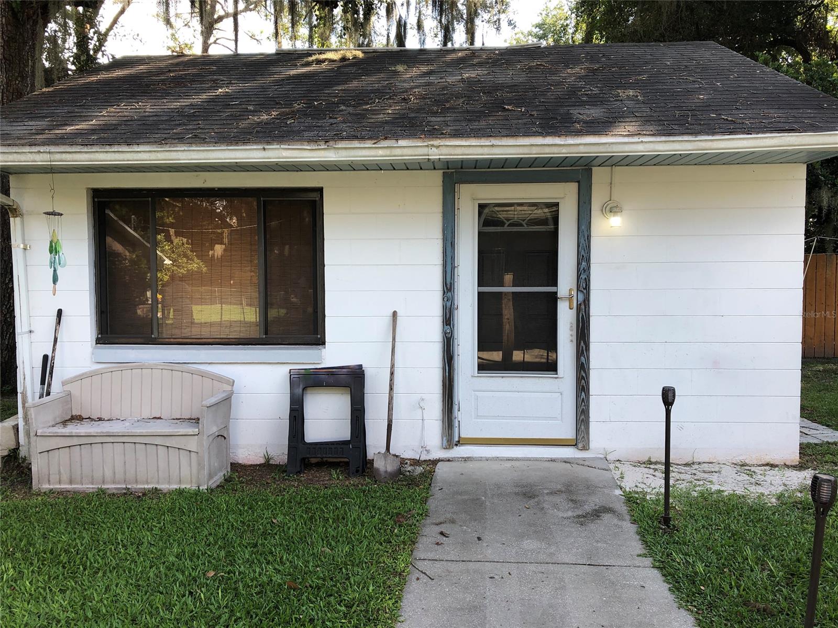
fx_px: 678
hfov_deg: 63.4
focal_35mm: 28
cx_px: 419
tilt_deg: -1.8
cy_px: 314
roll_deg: +1.2
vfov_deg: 49.7
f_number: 1.8
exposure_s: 1/203
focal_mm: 3.99
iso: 20
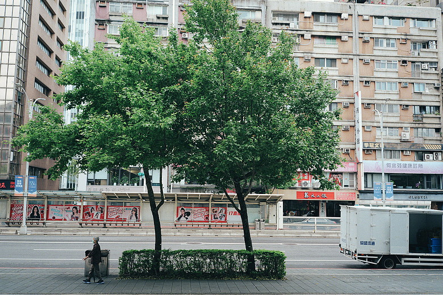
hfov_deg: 54.4
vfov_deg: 37.9
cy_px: 148
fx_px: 431
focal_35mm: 35
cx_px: 222
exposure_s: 1/200
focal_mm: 35
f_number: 3.5
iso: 200
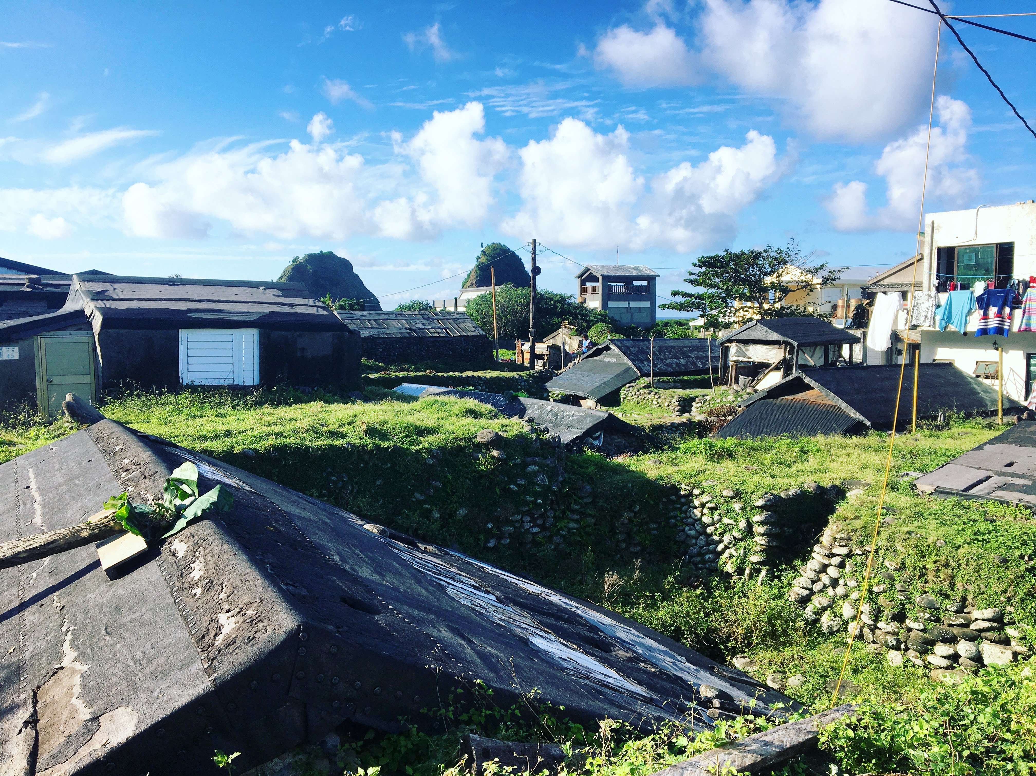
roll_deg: -0.2
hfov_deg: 61.7
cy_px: 388
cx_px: 518
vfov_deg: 48.2
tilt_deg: -4.3
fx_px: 868
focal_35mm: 29
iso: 25
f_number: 2.2
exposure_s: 1/1451
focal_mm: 4.15
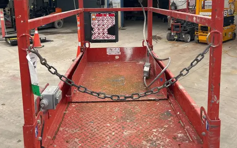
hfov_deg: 52.8
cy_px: 37
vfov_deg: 33.7
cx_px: 118
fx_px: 239
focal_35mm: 37
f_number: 1.5
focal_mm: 5.7
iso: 50
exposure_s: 1/753
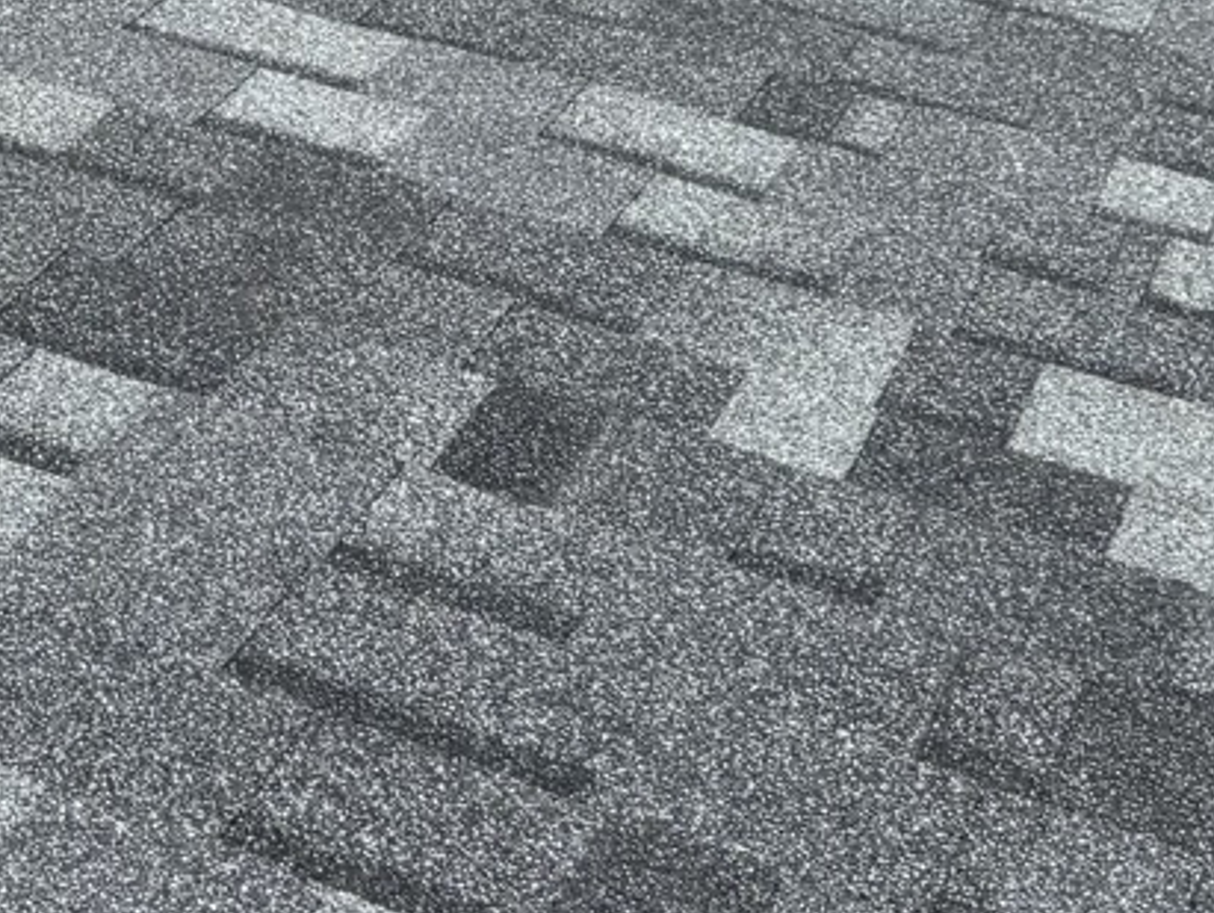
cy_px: -207
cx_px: -263
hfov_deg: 16.8
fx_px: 3931
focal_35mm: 112
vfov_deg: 12.9
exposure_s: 1/4950
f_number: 1.78
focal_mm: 6.76
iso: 80
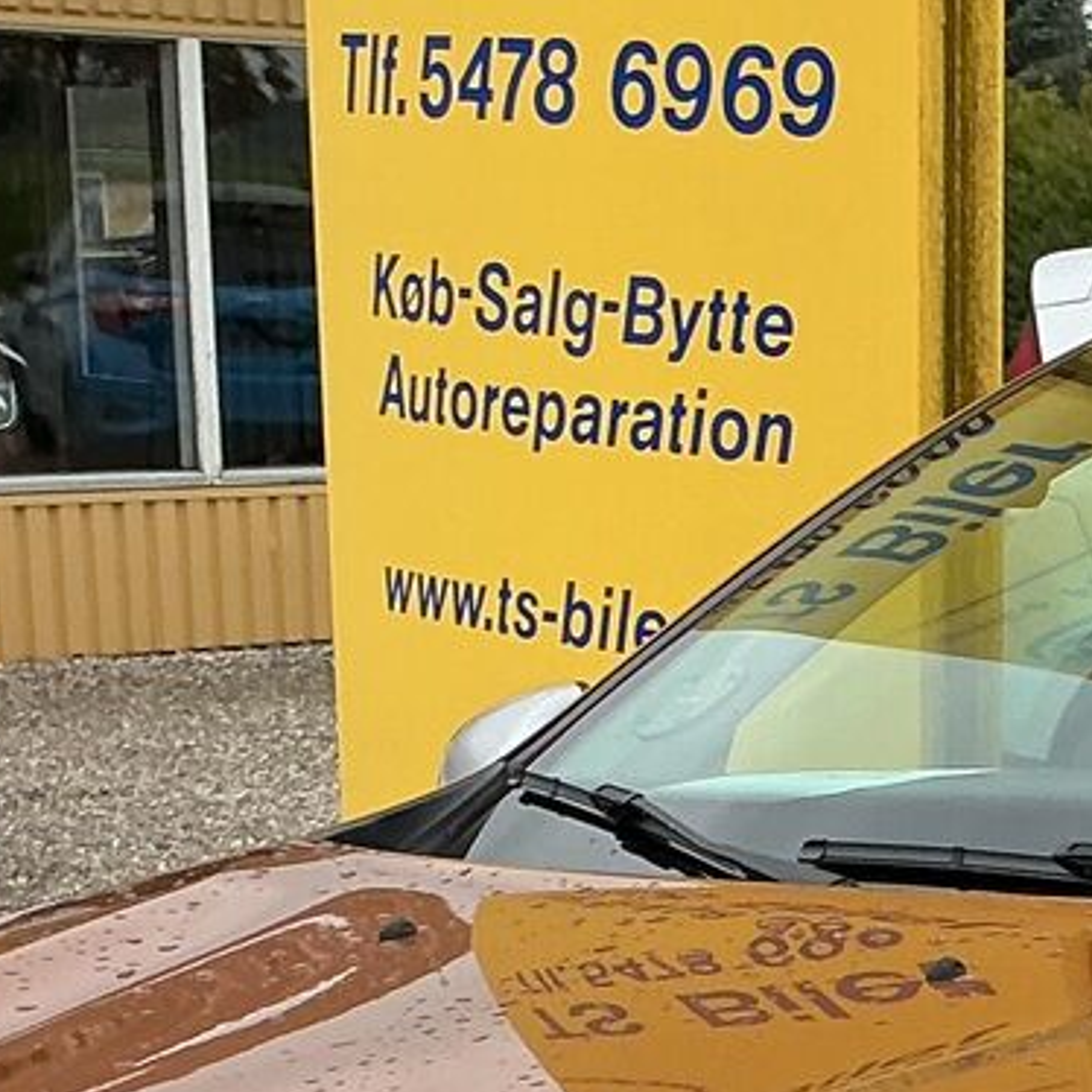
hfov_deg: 14.3
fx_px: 4176
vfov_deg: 14.3
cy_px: 1396
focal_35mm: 117
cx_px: 1377
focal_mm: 3
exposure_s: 1/120
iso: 40
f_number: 1.8
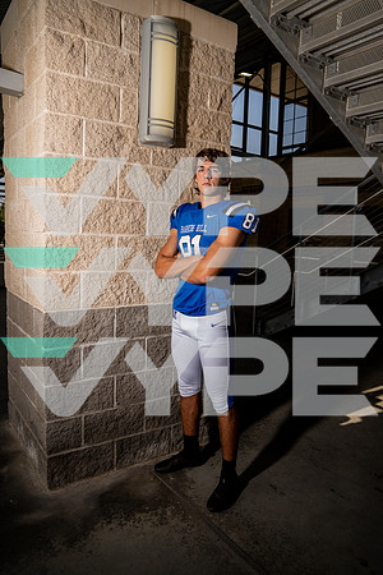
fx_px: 415
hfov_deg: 49.6
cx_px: 192
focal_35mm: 26
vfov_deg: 69.4
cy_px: 288
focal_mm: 26
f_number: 7.1
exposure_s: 1/250
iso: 100
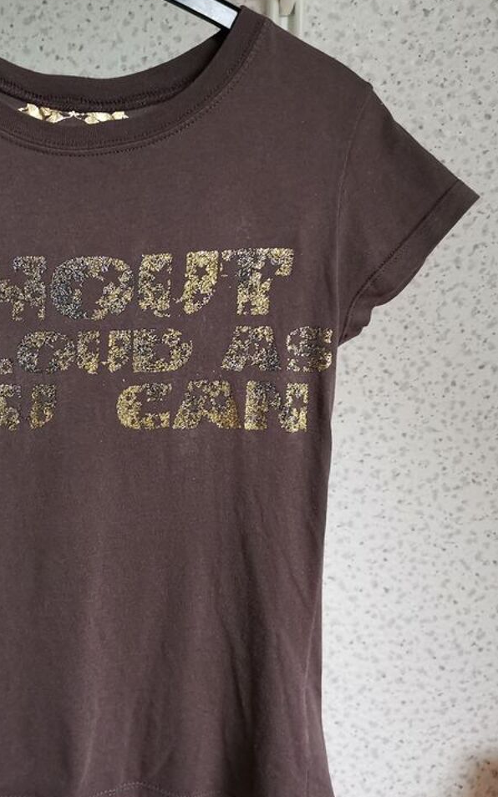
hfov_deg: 31.2
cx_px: 105
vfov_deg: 49.3
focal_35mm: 40
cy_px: 384
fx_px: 869
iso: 500
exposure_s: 1/33.3
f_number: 1.8
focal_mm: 5.58
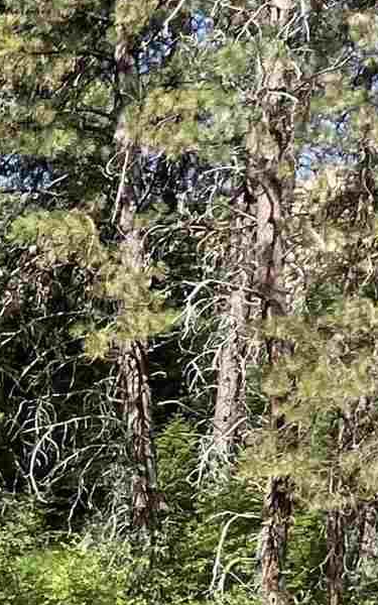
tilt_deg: -2.1
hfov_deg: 7.6
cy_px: 816
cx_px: -931
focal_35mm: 141
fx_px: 2324
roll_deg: -3.5
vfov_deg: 14.2
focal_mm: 4.2
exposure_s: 1/1916
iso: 32
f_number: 1.6
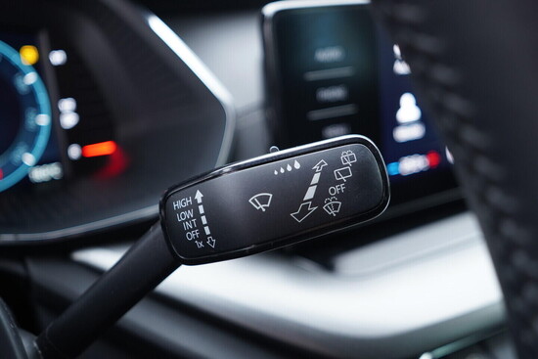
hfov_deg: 53.1
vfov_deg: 36.9
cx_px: 269
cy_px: 180
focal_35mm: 36
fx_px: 538
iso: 400
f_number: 2.8
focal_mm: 24
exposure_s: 1/40
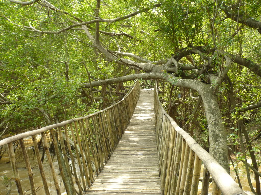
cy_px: 98
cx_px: 130
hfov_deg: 52.6
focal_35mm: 35
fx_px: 264
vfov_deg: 40.7
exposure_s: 1/40
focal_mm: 5.8
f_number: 2.8
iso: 100
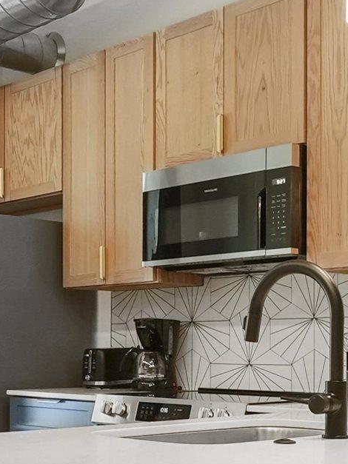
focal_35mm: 66
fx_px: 885
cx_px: 87
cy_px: 352
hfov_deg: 22.0
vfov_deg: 28.9
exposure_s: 1/25
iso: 2000
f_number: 10
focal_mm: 14
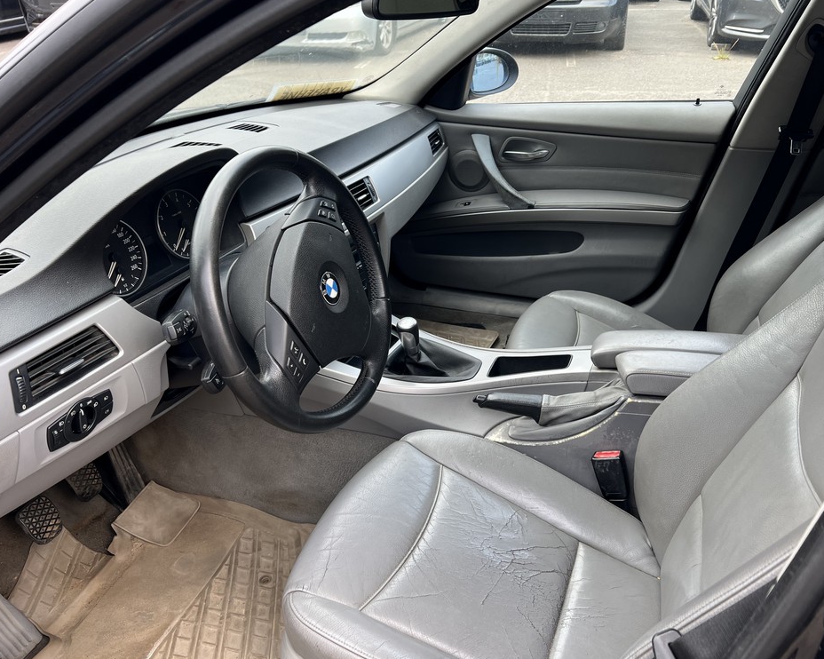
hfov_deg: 62.2
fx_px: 683
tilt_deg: -29.2
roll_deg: +1.6
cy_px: 335
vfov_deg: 51.5
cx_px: 416
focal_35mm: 28
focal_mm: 5.7
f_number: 1.5
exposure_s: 1/207
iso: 40
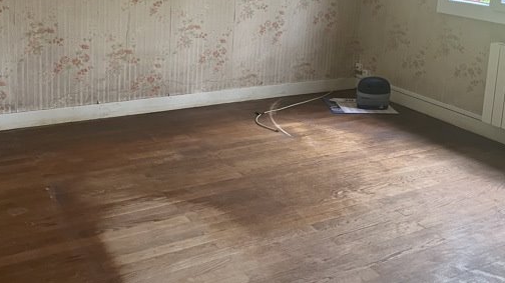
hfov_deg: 45.5
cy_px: 50
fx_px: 602
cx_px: 266
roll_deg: -3.4
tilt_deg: -12.5
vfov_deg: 25.9
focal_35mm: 45
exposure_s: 1/93
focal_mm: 5.1
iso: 125
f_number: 1.6
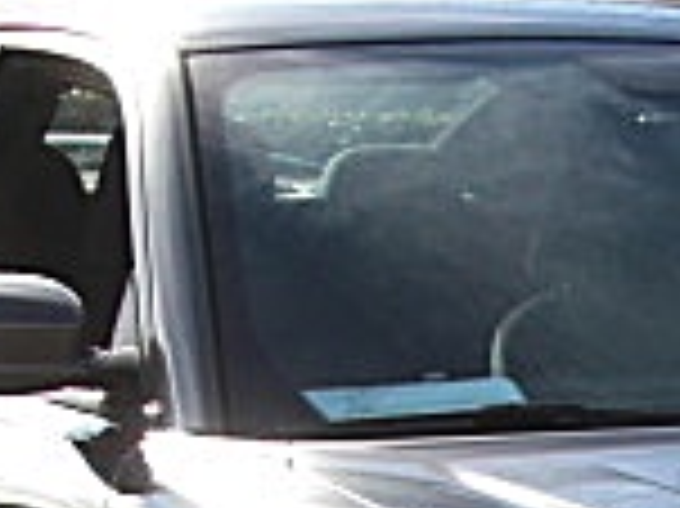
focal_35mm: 153
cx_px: 977
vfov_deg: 9.1
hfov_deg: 12.4
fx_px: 3003
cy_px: 1003
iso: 50
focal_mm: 6.3
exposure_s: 1/250
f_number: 2.8
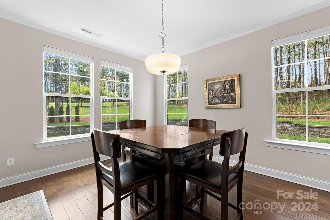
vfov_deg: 75.8
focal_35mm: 15
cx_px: 165
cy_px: 110
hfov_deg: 98.9
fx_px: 141
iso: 160
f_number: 6.3
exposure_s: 1/4
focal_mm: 15.4
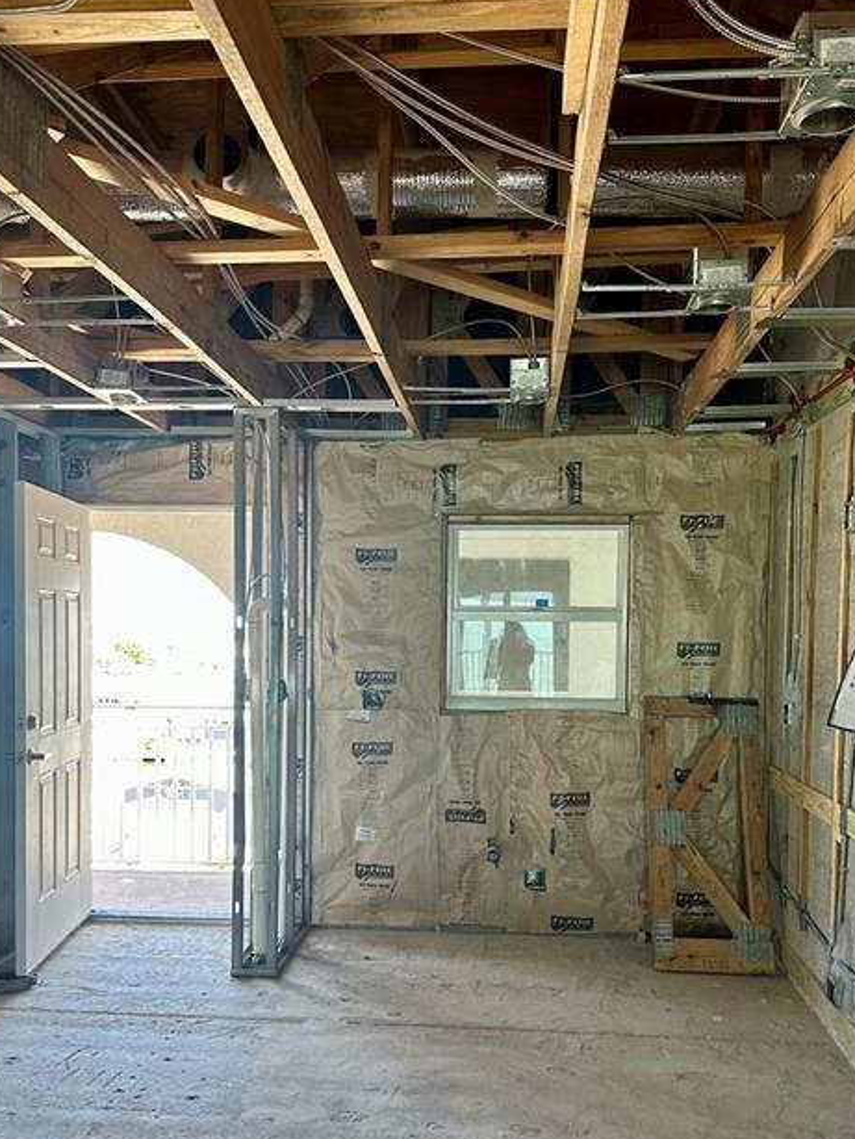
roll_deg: -1.2
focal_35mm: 30
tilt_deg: +2.0
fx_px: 987
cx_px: 449
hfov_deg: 46.8
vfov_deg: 59.6
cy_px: 662
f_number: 1.78
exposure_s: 1/121
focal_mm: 6.86
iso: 160
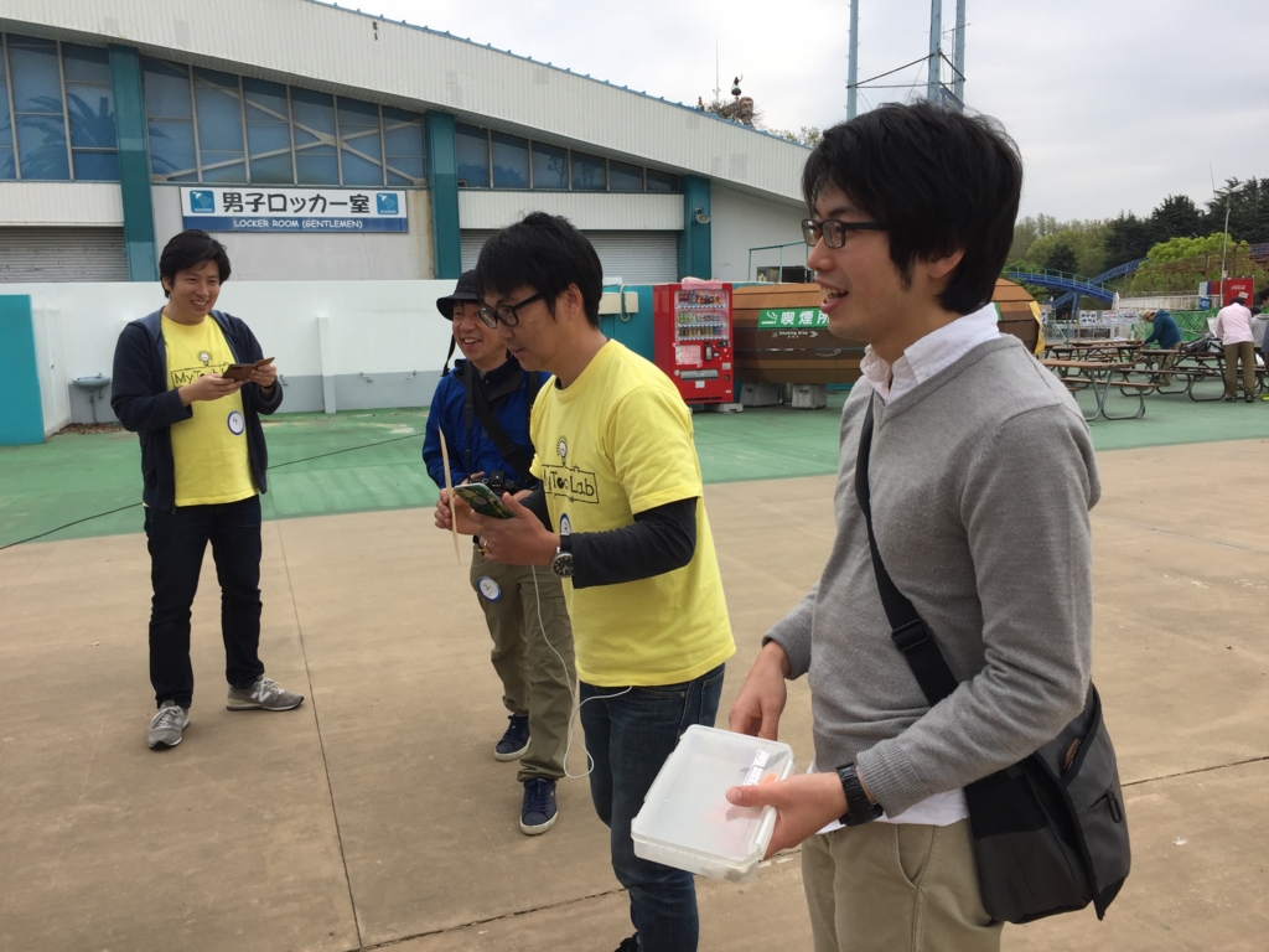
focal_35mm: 29
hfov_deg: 61.7
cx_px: 634
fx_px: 1063
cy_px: 476
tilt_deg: -10.3
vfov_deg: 48.2
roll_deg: +0.5
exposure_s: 1/964
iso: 32
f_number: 2.2
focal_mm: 4.15
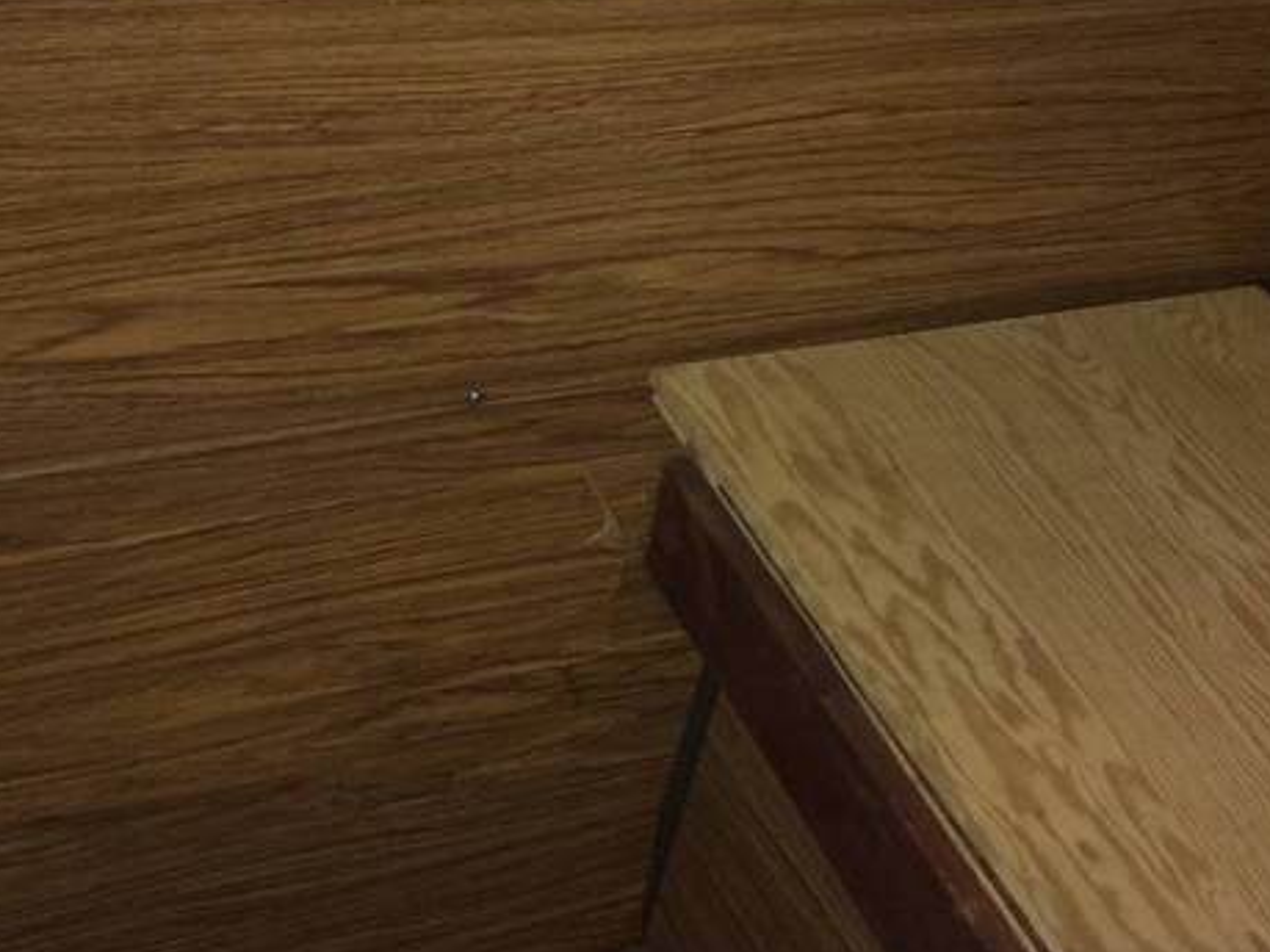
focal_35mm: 53
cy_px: 183
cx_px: 789
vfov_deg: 27.0
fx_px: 1944
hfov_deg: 36.0
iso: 80
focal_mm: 4.12
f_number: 2.2
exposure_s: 1/16
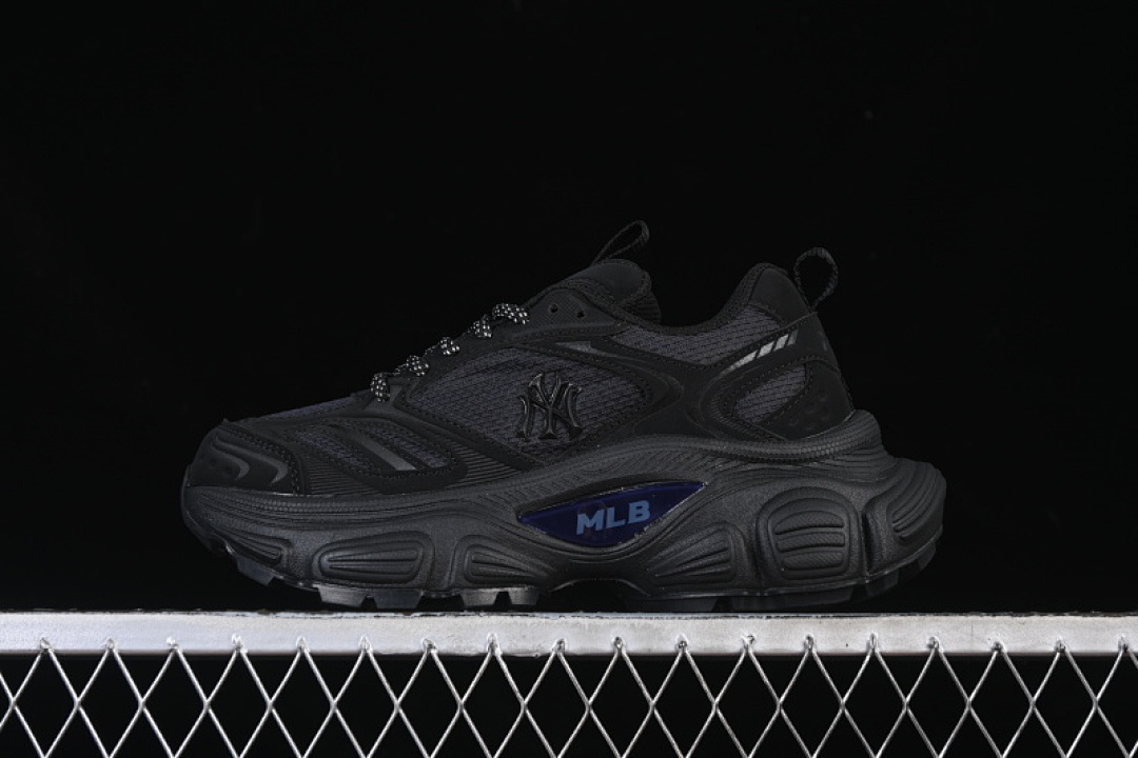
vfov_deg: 18.2
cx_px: 569
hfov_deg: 27.0
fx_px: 2371
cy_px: 379
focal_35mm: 75
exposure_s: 1/60
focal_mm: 50
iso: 160
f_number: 6.3
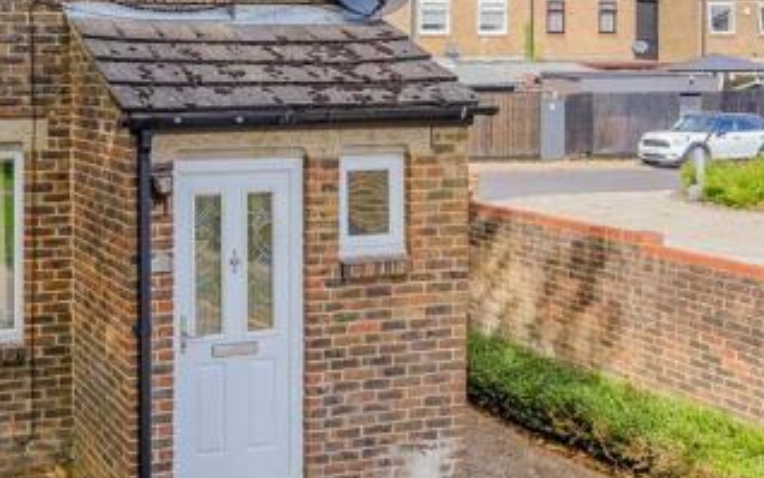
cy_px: 162
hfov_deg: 39.8
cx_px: 55
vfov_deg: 27.9
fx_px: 958
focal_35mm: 46
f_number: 8
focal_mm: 14
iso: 100
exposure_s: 1/200
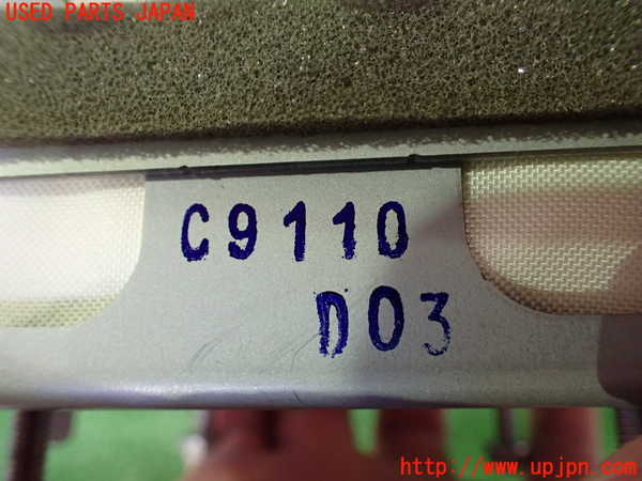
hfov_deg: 60.0
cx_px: 321
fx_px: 556
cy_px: 240
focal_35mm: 30
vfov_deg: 46.8
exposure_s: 1/40
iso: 800
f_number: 2.3
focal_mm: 5.4
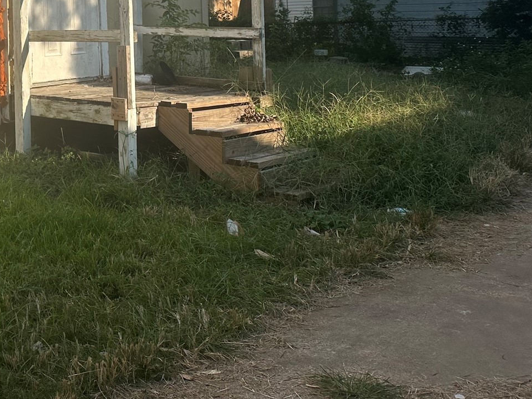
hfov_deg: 34.0
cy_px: 2
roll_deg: +2.5
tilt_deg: +0.9
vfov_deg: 27.0
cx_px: -8
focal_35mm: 51
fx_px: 784
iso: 80
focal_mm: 6.86
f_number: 1.78
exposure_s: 1/4348
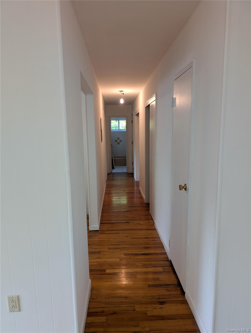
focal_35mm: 24
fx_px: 231
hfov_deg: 56.9
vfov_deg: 71.5
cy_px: 166
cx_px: 126
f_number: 1.68
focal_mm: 6.9
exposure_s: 1/30
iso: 31
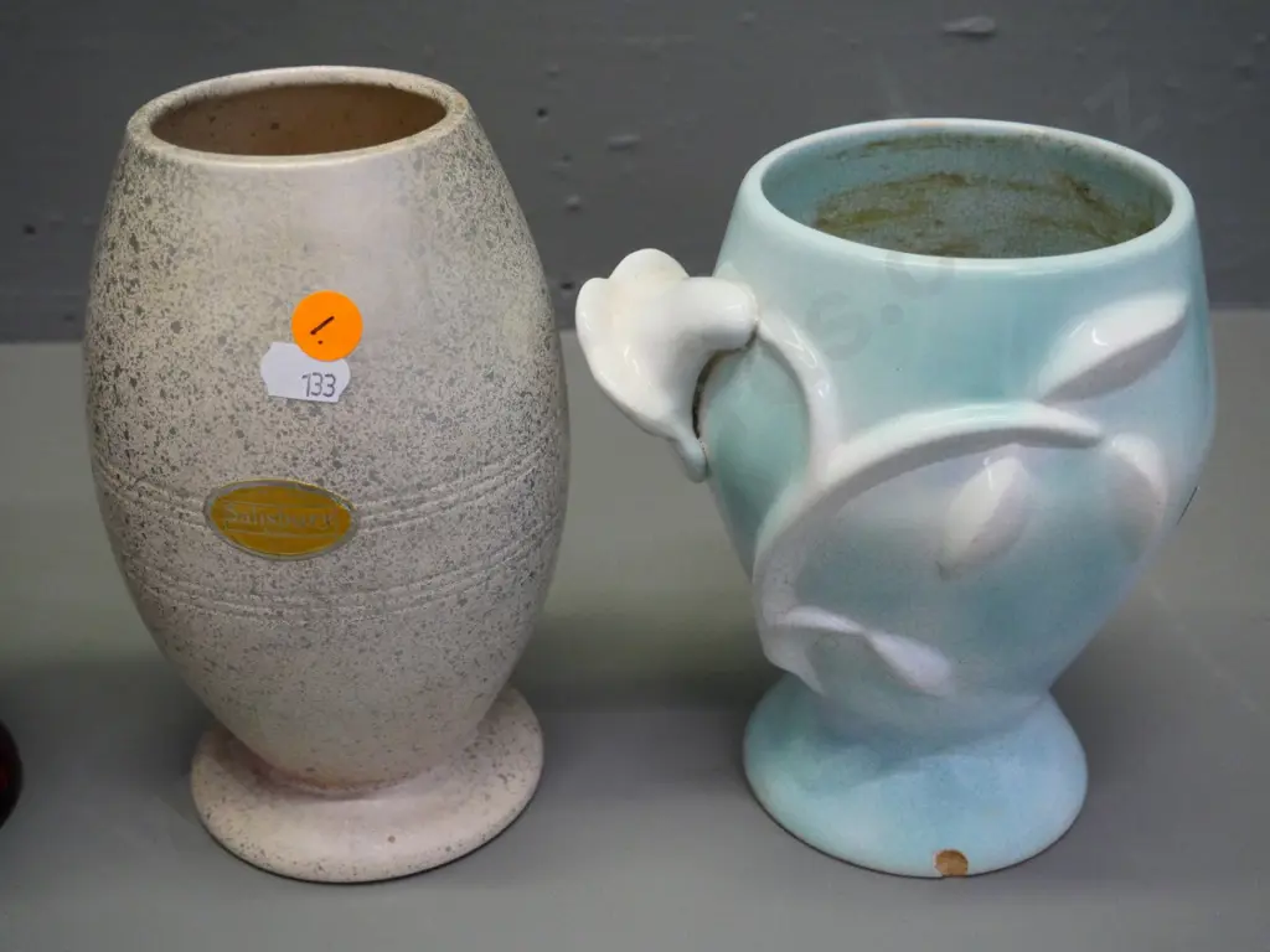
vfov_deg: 32.9
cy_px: 476
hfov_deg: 42.9
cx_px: 635
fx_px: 1614
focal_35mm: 44
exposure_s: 1/320
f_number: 5
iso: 3200
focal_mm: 22
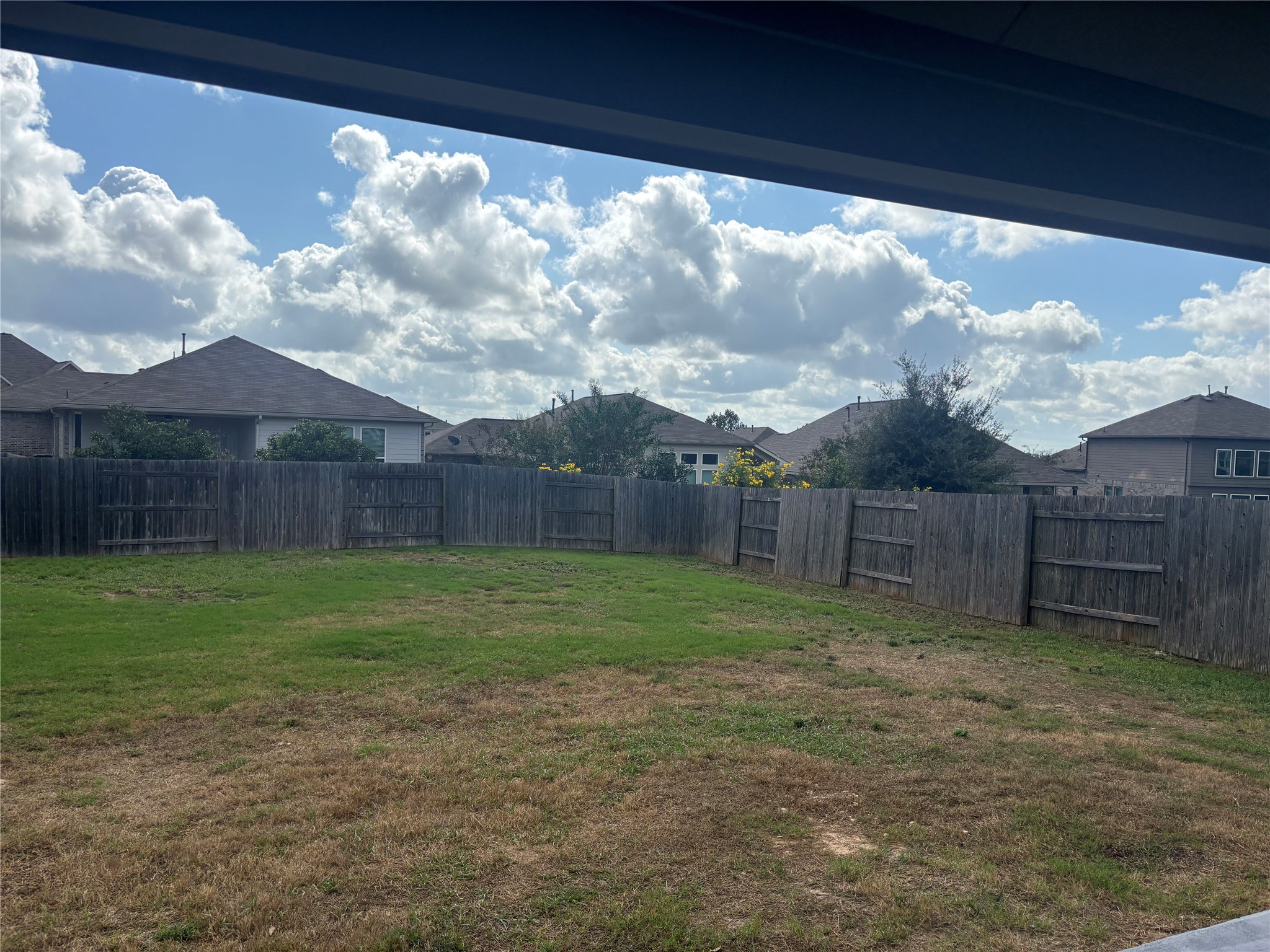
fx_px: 954
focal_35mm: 26
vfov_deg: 53.1
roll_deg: -1.8
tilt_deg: -3.3
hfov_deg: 67.3
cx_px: 635
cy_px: 476
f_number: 1.6
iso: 50
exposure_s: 1/6711
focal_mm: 5.96
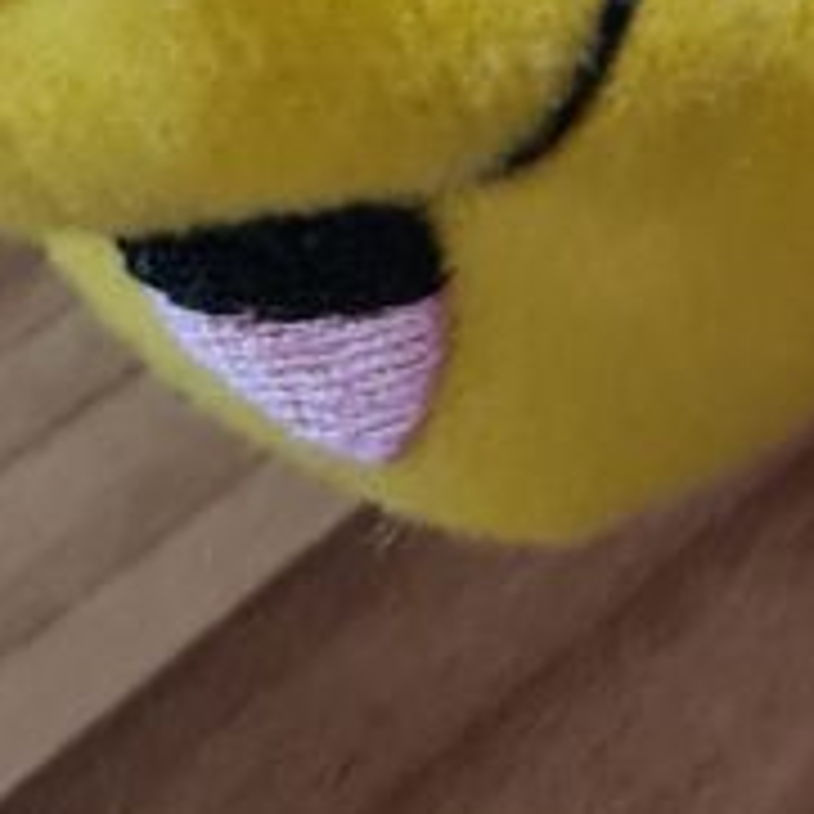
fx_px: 4496
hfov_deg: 9.7
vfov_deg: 8.4
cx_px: 1597
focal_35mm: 169
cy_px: -1743
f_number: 1.8
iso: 200
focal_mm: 5.4
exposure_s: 1/60
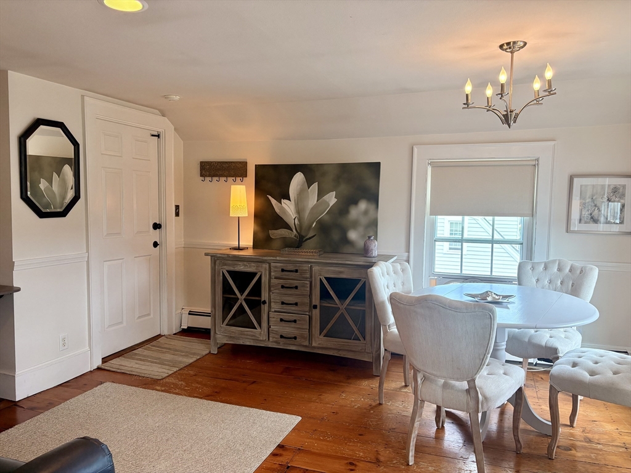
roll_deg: -0.2
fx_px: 474
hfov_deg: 67.3
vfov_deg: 53.1
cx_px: 316
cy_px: 236
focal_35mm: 26
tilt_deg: -4.0
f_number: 1.6
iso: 125
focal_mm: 5.96
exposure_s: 1/168
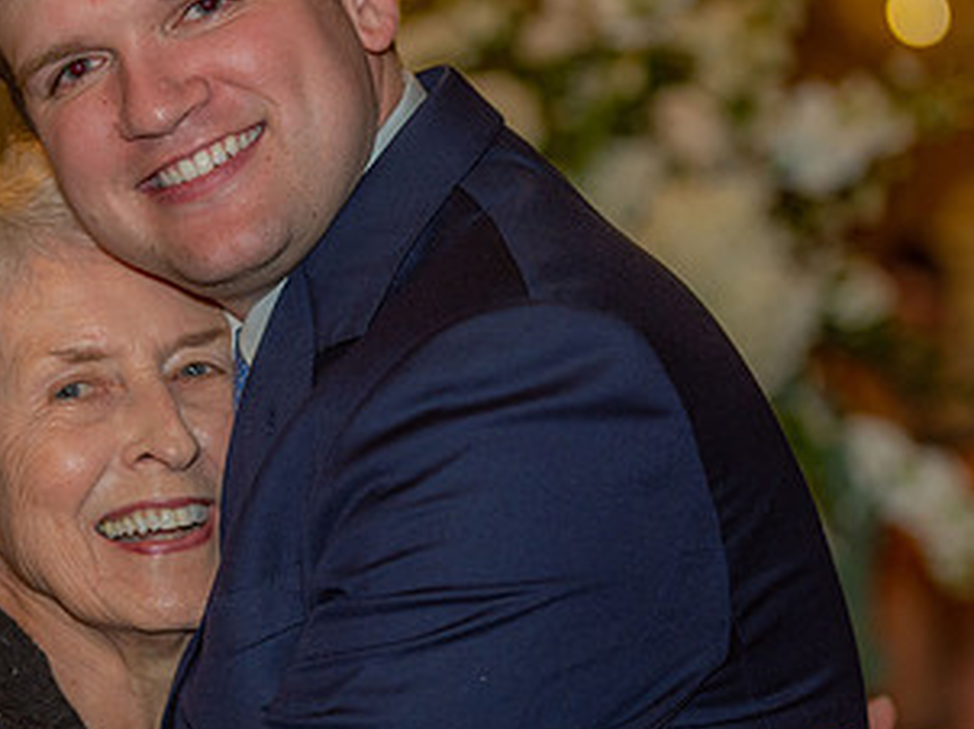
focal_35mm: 194
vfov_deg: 7.6
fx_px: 5454
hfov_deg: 10.2
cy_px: 284
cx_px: 397
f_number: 2.8
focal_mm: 105
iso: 1250
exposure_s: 1/100
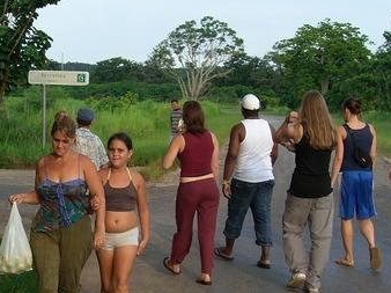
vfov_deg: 13.7
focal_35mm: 108
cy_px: 193
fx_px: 1219
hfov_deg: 18.0
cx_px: 72
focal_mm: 11.8
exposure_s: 1/160
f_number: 5
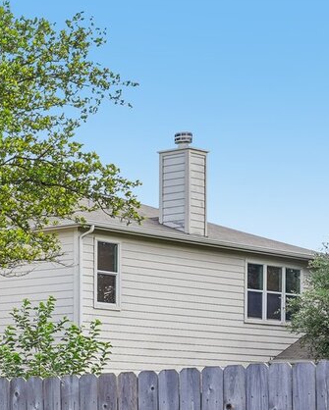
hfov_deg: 12.5
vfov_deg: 16.9
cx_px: -302
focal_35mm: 111
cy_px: 417
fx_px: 1347
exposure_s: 1/80
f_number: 8
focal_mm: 30.5
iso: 100
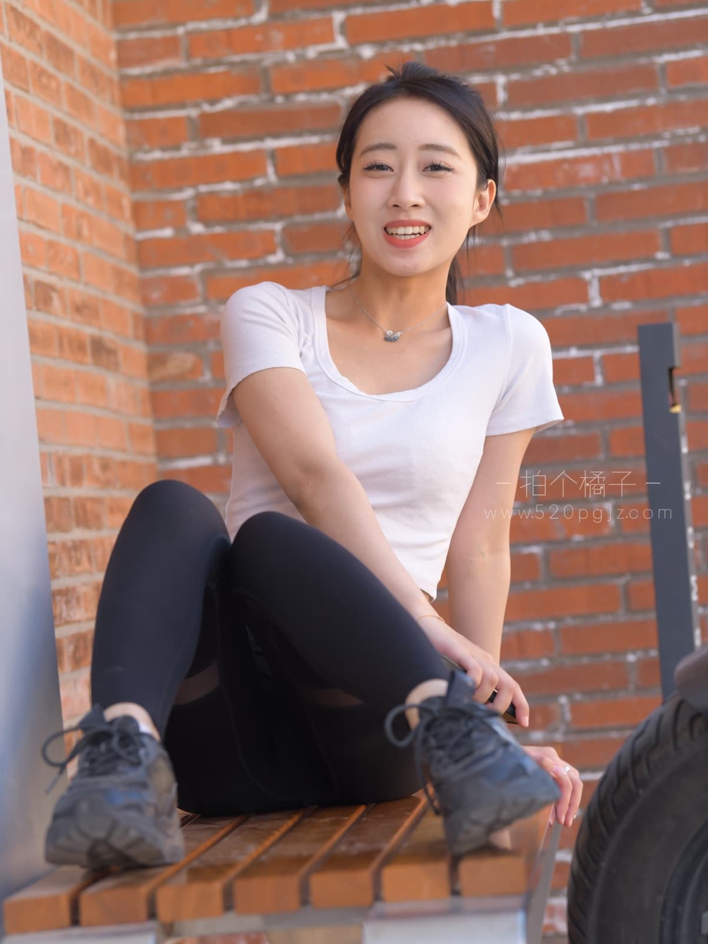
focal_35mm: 126
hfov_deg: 11.8
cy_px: 466
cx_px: 354
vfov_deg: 15.6
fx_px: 3436
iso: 450
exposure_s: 1/250
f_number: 4
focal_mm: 116
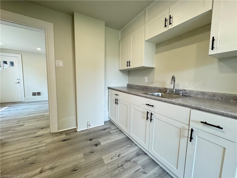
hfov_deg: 102.1
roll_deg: -0.3
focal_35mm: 14
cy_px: 89
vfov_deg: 85.7
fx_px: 96
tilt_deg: -5.2
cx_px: 118
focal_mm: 2.22
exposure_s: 1/120
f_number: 2.2
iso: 250
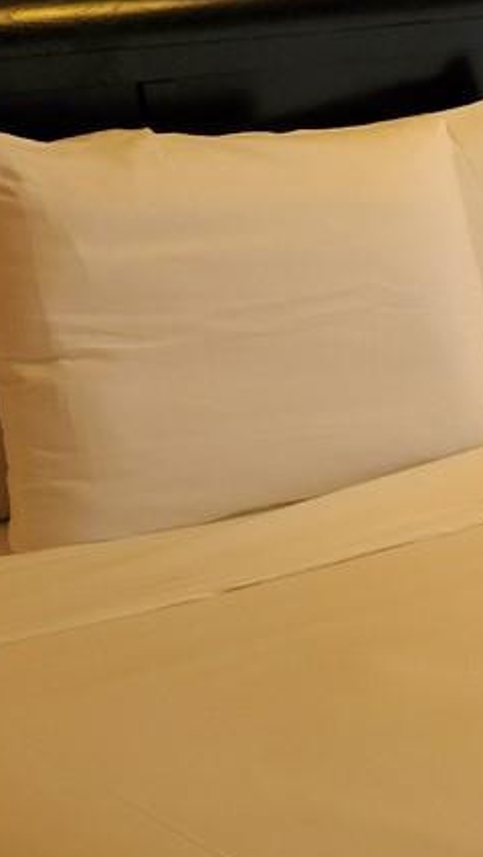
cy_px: 623
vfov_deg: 18.5
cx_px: 1303
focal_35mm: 115
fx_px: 2614
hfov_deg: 9.1
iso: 100
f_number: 2
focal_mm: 5.9
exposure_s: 1/60.2
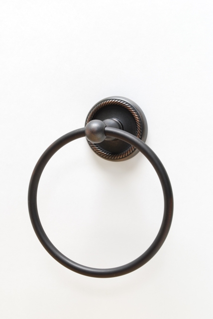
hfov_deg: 16.6
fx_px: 731
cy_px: 160
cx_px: 106
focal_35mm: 82
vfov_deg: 24.6
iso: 100
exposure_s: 3
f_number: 18
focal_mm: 55
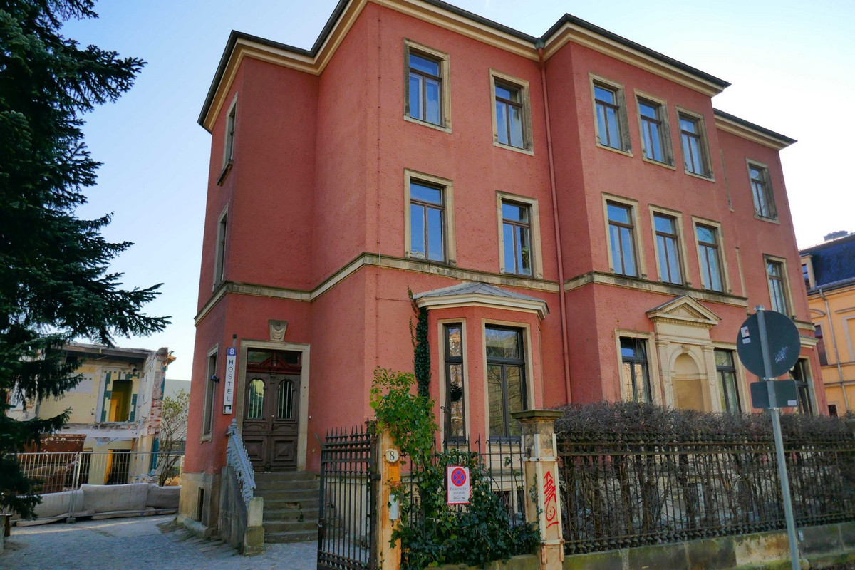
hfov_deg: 71.5
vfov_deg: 51.3
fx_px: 594
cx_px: 428
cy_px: 285
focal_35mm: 25
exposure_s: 1/800
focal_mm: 9.1
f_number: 2.8
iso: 500
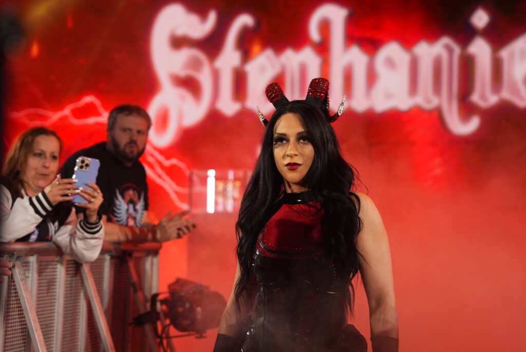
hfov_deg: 34.5
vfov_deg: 23.4
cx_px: 263
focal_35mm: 58
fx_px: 848
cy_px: 176
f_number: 2.8
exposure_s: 1/500
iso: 2000
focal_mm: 58
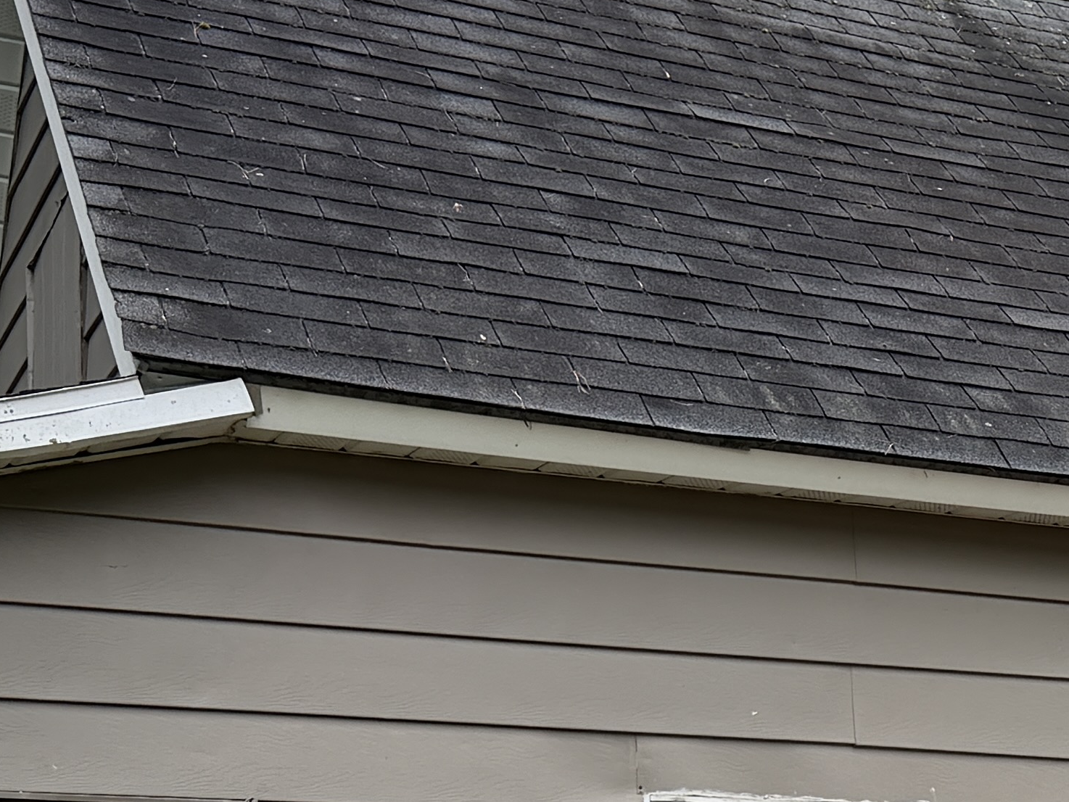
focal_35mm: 93
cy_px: 1059
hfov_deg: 20.7
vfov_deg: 15.1
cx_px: 913
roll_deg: +1.1
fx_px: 2872
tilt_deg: +4.3
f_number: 1.78
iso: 100
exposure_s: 1/1314
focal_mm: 6.76
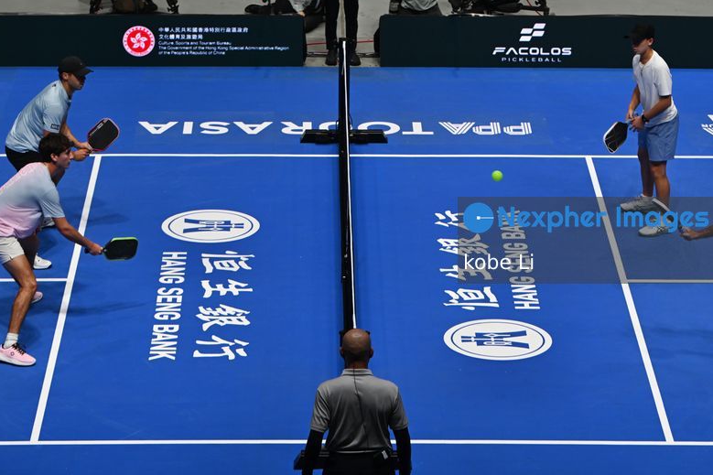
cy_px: 187
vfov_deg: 9.9
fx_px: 2732
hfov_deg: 14.9
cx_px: 373
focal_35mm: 138
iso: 800
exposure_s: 1/400
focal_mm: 105
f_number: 5
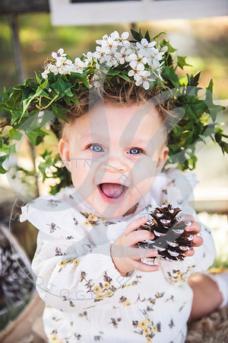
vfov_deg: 36.2
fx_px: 522
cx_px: 114
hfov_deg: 24.6
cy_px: 172
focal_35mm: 55
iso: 200
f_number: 2.8
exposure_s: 1/400
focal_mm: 55
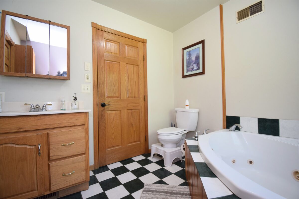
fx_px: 125
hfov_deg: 100.4
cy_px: 100
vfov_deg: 77.3
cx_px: 150
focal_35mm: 15
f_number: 4.5
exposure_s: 1/60
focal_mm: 10
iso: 900
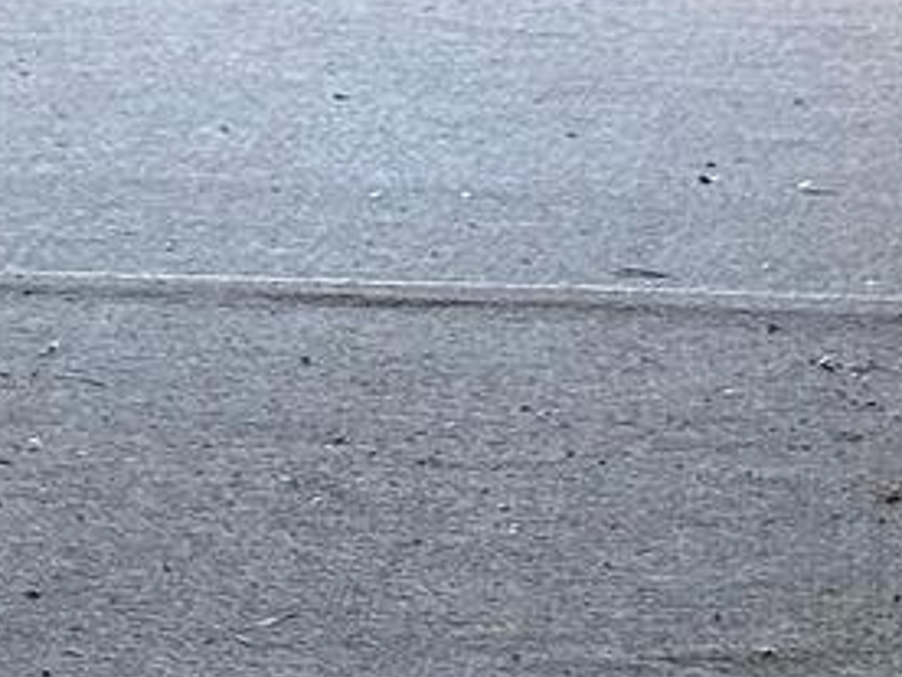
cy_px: -841
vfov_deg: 5.8
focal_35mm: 250
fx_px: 6514
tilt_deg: -1.3
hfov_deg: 7.9
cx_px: 376
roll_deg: -0.9
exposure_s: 1/60
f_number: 1.78
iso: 250
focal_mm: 6.86
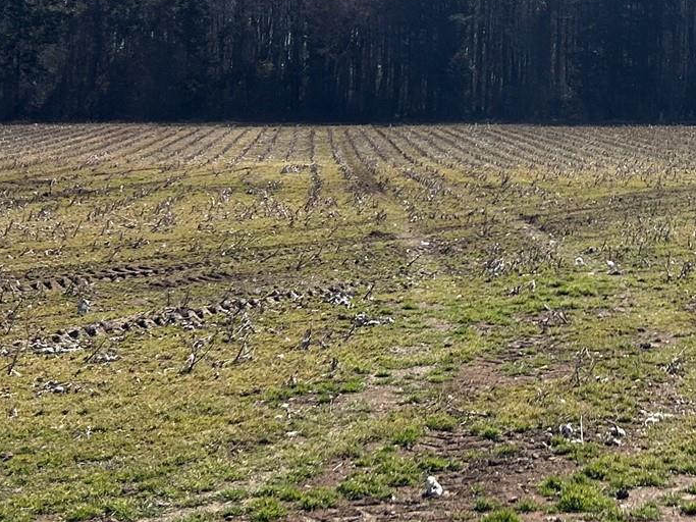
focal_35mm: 78
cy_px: 1
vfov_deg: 18.4
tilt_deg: +4.4
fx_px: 1568
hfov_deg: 24.0
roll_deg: +0.8
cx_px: 681
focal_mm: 5.7
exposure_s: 1/5882
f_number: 1.5
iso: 50
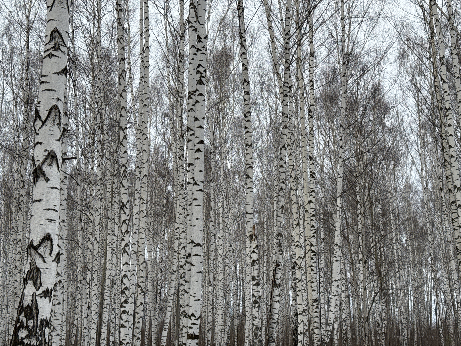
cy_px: 173
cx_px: 230
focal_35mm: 48
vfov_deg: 30.3
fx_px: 639
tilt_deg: +14.2
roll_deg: -0.6
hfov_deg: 39.7
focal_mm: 6.76
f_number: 1.78
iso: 64
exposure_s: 1/2415
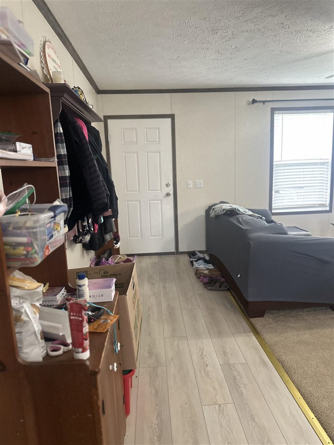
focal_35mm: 24
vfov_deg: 71.6
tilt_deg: -10.1
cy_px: 222
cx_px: 167
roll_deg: +1.1
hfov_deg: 56.8
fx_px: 309
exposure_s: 1/60
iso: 800
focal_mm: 6.86
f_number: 1.78
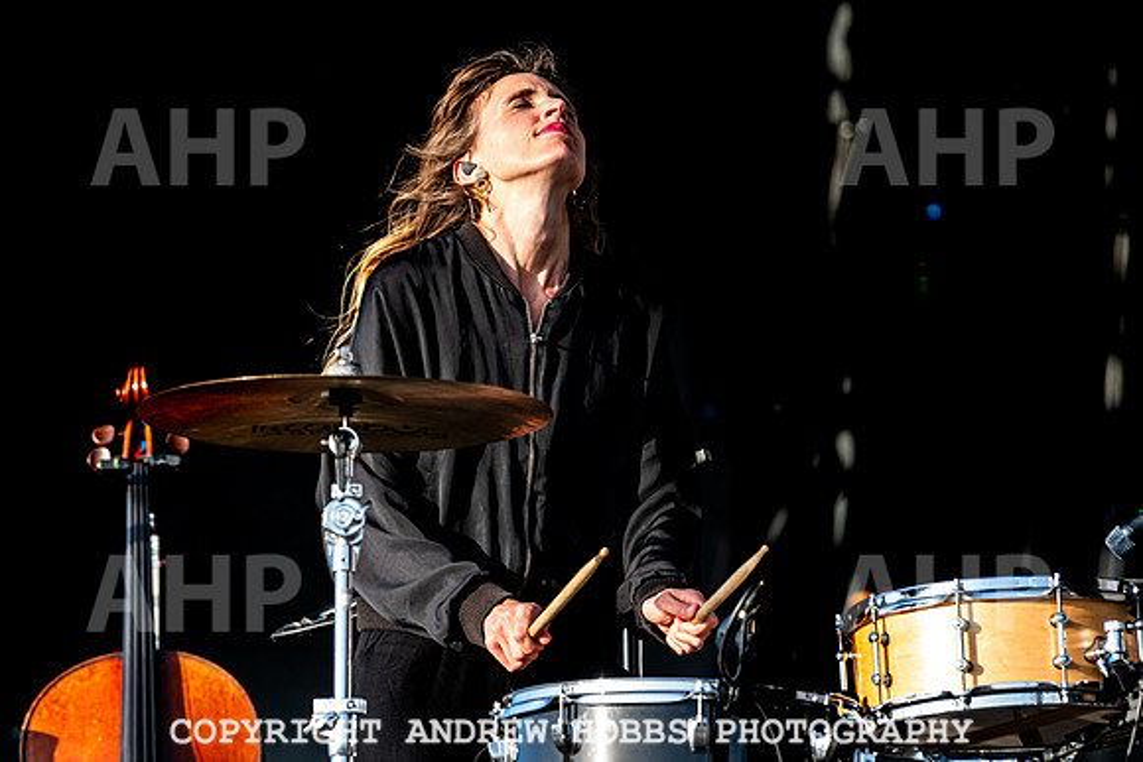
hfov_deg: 7.7
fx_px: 8523
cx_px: 479
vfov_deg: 5.1
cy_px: 271
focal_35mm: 268
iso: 250
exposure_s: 1/800
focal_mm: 200
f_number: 5.6
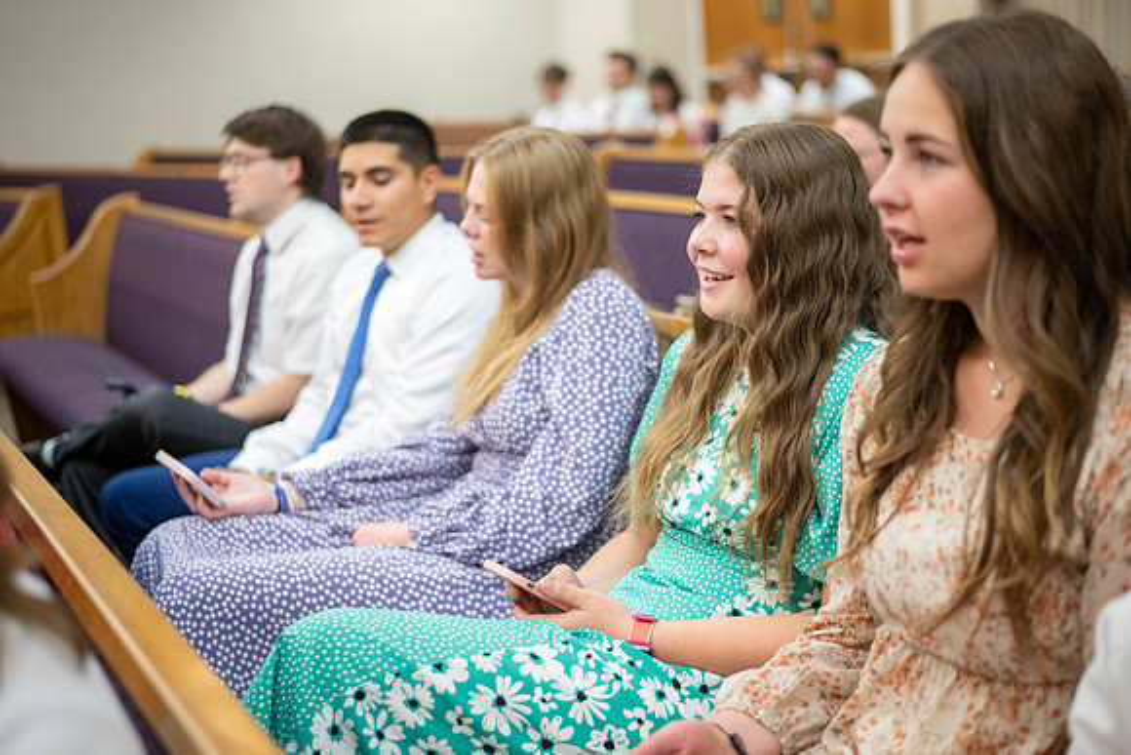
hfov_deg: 39.6
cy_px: 378
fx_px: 1571
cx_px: 566
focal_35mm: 50
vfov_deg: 27.0
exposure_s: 1/400
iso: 1600
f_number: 1.8
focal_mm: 50
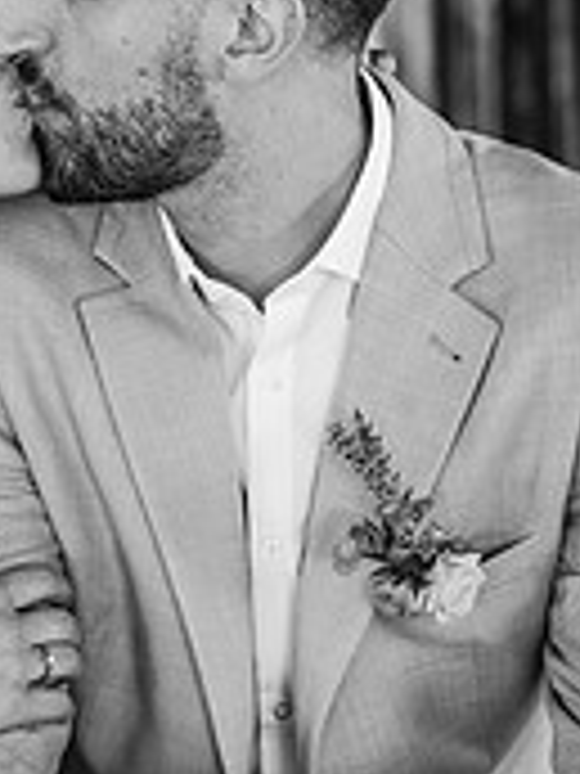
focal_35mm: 276
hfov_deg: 5.4
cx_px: 234
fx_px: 6166
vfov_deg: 7.2
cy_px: 292
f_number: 2.2
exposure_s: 1/200
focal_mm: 85
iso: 1000
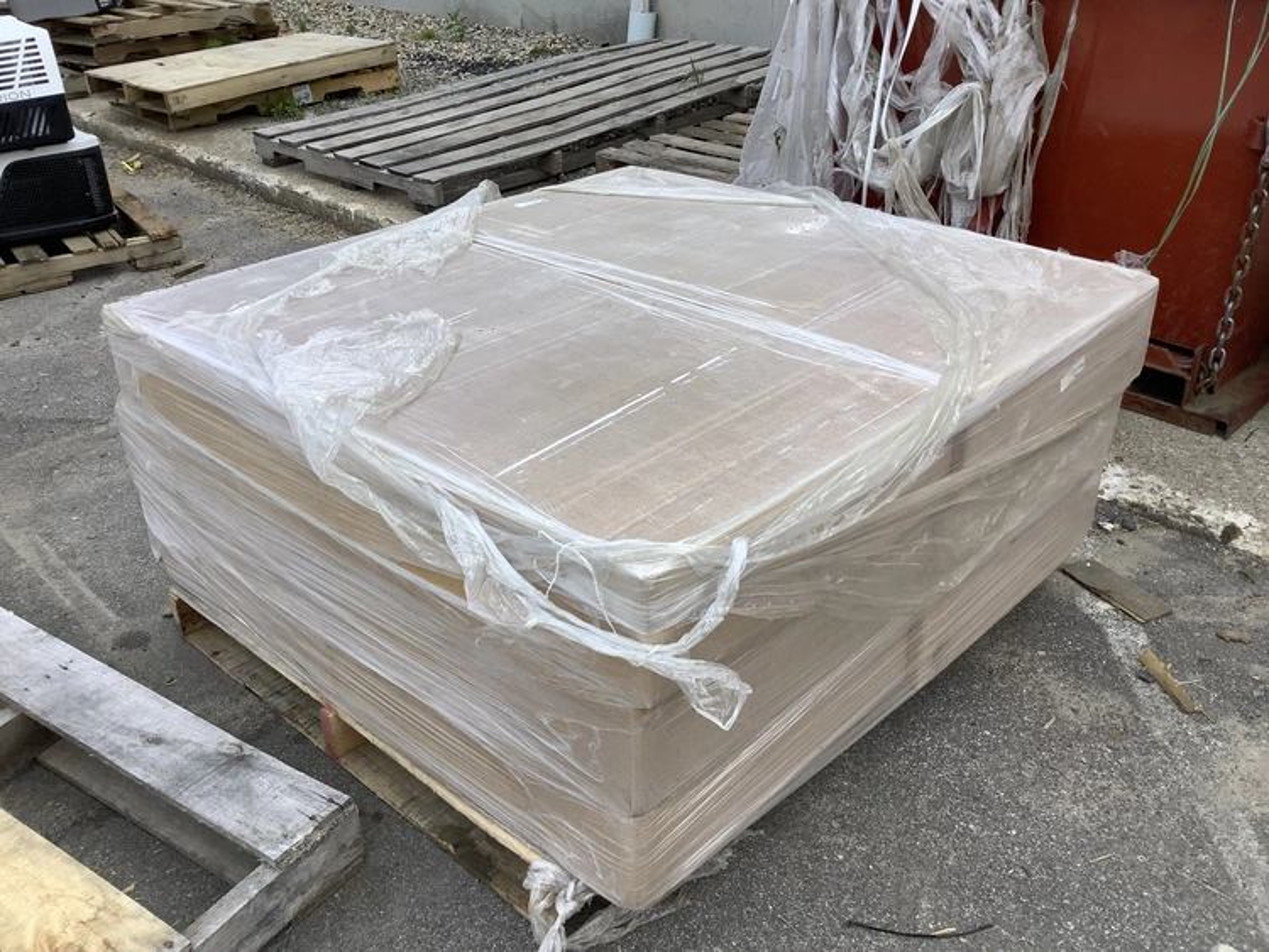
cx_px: 634
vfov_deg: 45.5
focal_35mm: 31
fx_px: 1137
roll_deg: -0.8
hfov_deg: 58.3
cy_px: 476
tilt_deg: -29.5
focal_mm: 3.3
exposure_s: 1/691
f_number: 2.4
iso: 25
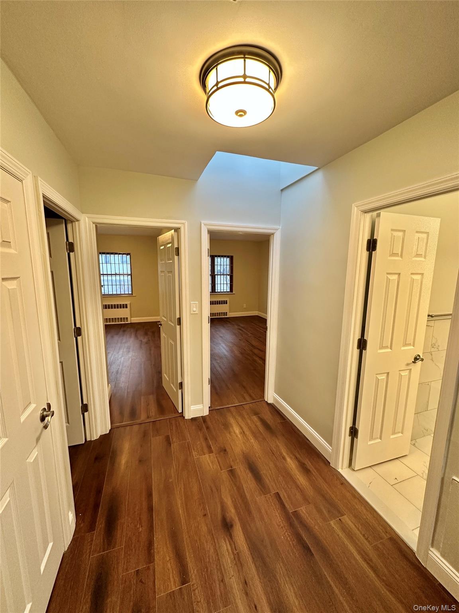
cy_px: 306
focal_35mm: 14
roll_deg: -0.4
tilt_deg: -9.0
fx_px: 248
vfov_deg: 102.1
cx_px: 230
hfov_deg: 85.7
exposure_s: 1/60
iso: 250
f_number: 2.2
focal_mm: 2.22
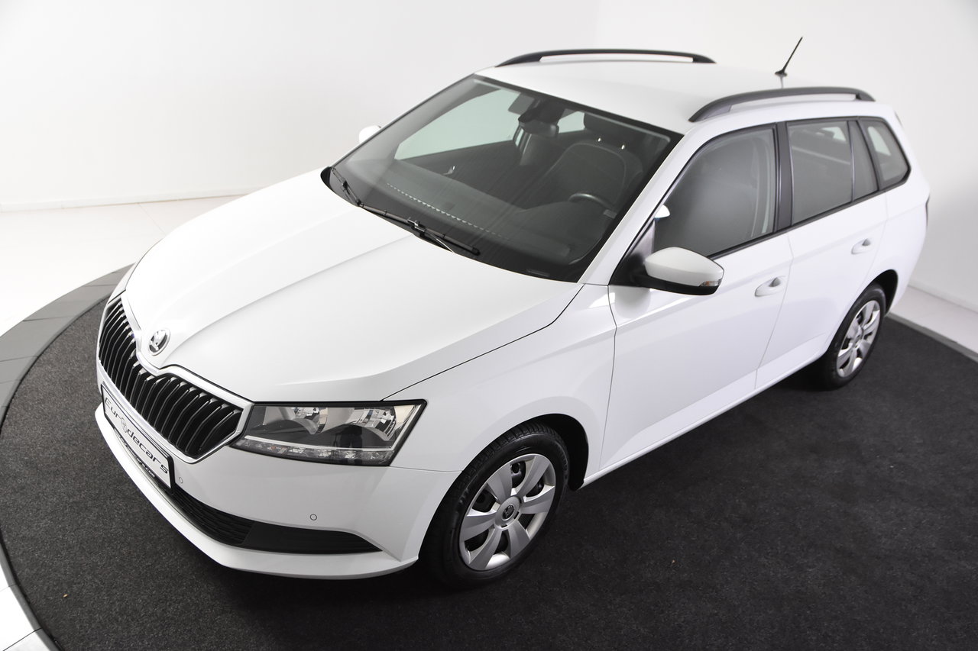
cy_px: 326
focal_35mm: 33
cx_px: 489
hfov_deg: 57.2
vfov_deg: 40.0
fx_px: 896
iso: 1600
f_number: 4
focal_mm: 22
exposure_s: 1/80
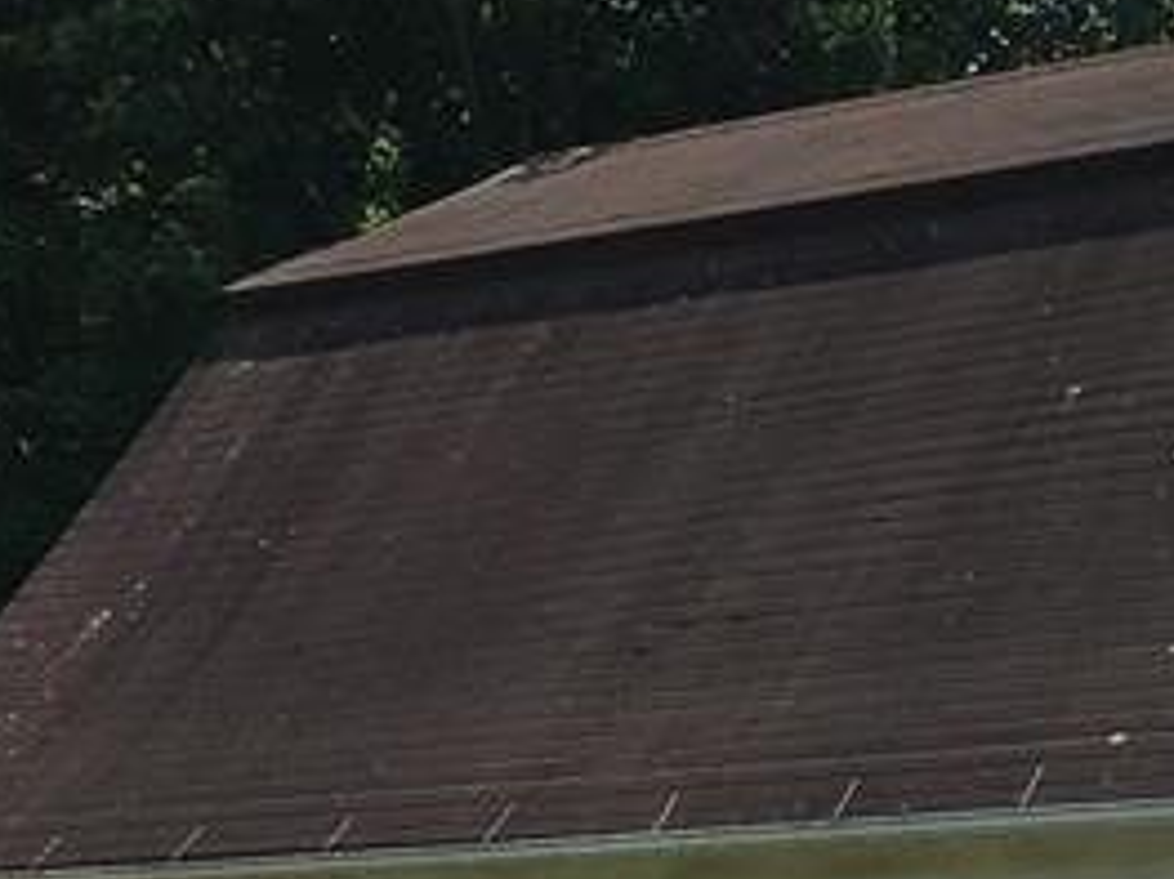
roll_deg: -0.3
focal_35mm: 113
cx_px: 1545
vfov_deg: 12.8
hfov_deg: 16.4
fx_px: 3831
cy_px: 999
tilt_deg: +2.4
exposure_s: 1/1399
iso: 25
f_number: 2.2
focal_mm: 4.15
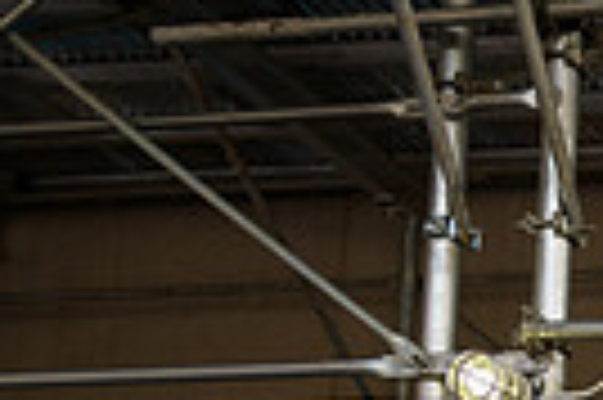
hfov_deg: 15.0
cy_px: 730
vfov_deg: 12.0
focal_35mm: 104
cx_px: 1292
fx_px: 1740
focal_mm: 24
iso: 200
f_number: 3.2
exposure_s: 1/400
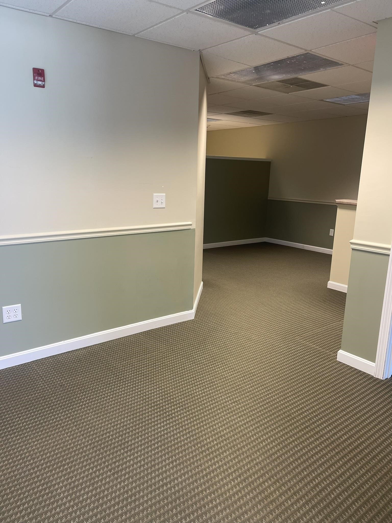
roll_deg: -1.3
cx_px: 196
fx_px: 393
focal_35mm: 26
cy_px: 262
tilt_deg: -14.0
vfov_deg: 67.3
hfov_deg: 53.1
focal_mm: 5.1
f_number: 1.6
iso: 100
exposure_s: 1/60
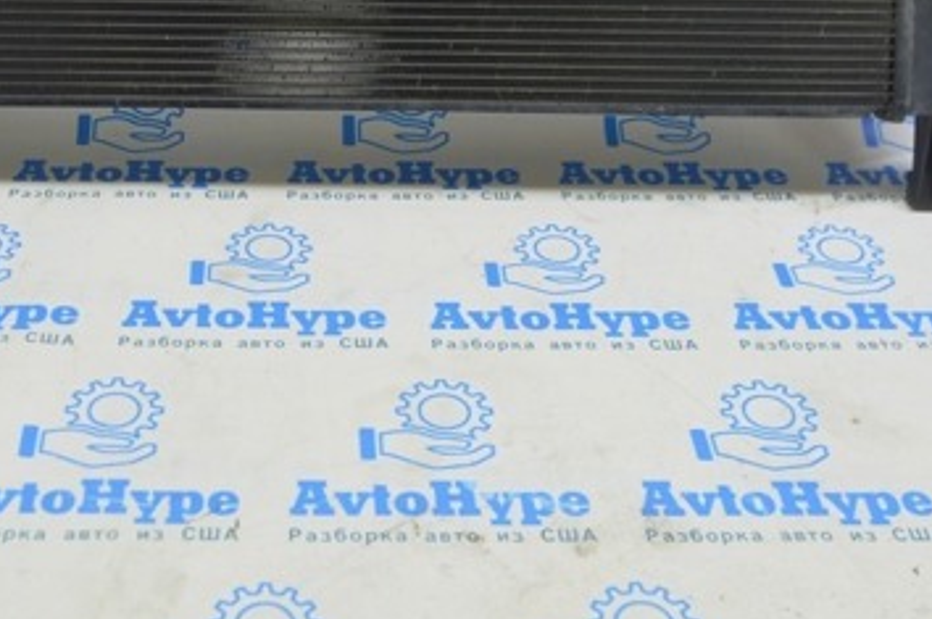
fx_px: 1680
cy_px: 115
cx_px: 305
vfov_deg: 20.6
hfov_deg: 30.7
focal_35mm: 65
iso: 400
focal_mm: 24
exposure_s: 1/20
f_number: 5.6
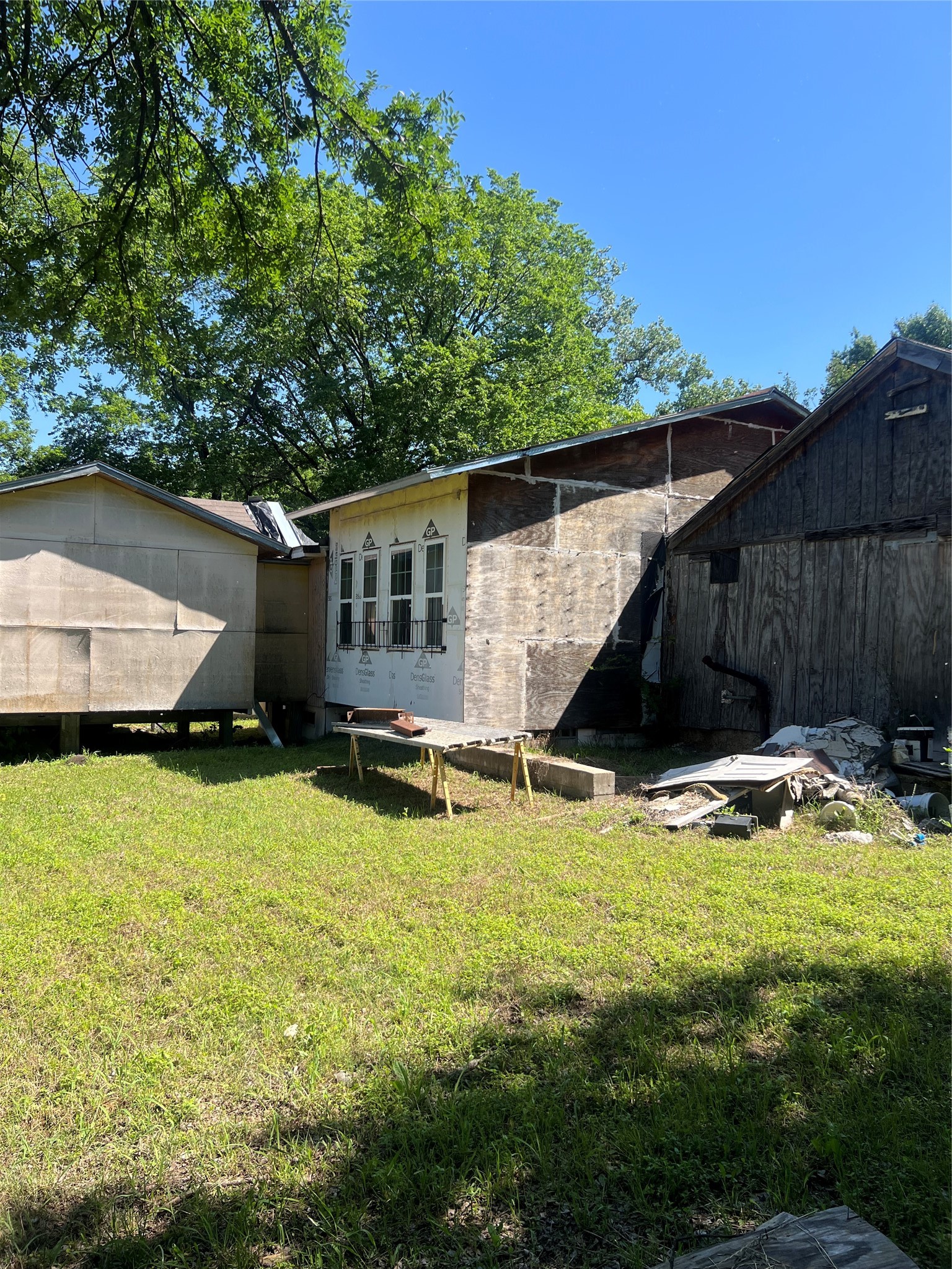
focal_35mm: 26
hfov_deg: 53.1
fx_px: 953
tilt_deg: +1.0
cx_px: 476
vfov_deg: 67.3
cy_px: 634
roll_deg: -1.3
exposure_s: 1/2208
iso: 50
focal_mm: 5.7
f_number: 1.5
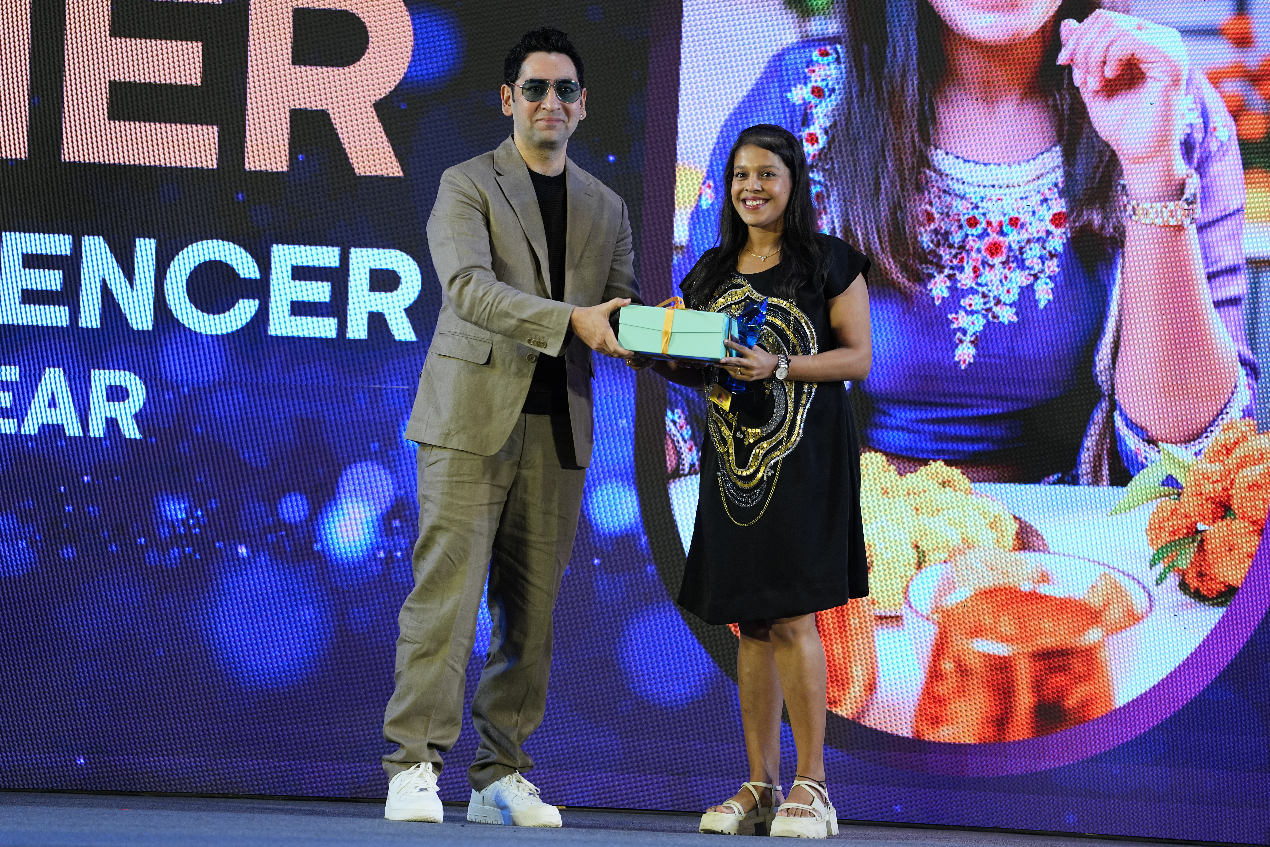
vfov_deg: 7.1
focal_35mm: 194
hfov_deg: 10.6
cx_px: 635
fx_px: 6843
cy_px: 424
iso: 640
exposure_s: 1/200
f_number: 3.2
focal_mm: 194
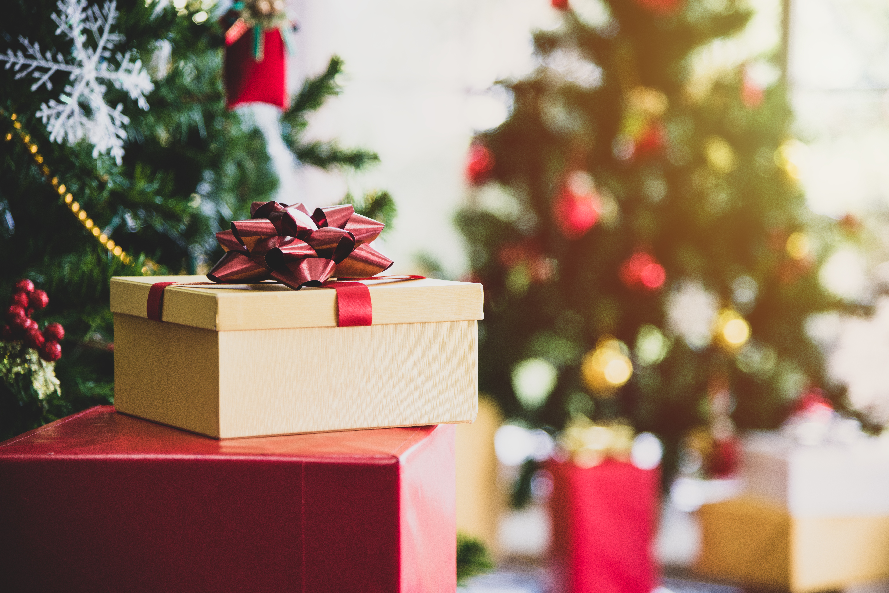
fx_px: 2717
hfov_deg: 18.6
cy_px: 296
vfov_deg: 12.5
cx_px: 444
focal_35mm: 110
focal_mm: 110
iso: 360
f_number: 4
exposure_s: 1/125
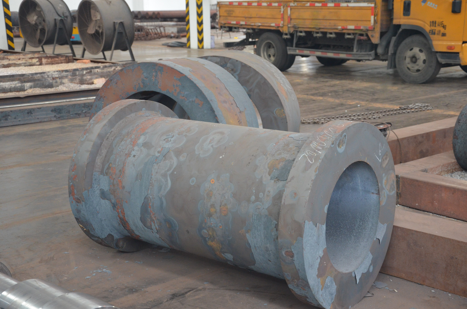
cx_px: 234
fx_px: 738
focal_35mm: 57
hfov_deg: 35.1
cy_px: 154
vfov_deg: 23.7
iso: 1600
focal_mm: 38
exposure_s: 1/200
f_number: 4.5
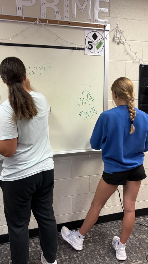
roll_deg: -2.0
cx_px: 63
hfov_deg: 40.1
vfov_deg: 66.1
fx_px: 202
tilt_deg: -9.2
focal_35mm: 29
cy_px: 131
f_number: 1.6
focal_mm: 5.96
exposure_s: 1/60
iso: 80
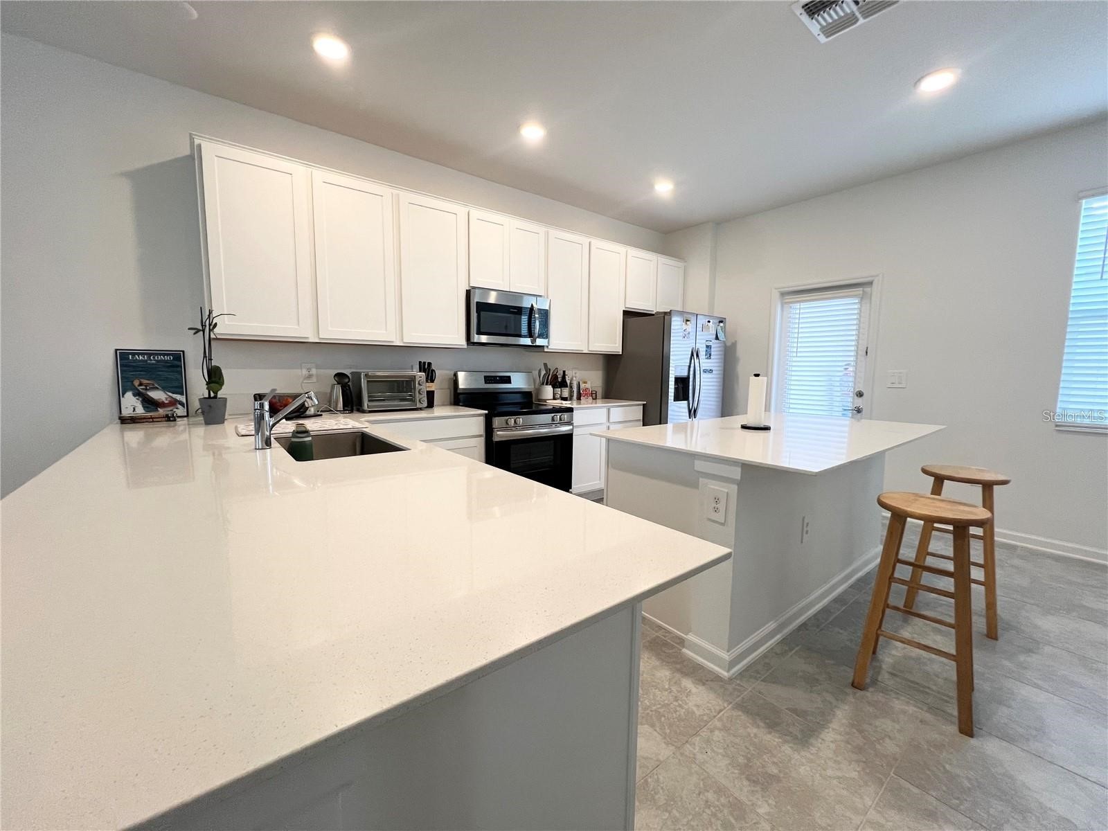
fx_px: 416
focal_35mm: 13
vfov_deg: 89.9
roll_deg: -0.4
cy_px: 416
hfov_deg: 106.2
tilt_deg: -5.7
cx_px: 554
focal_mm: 1.57
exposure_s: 1/120
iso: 160
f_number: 1.8
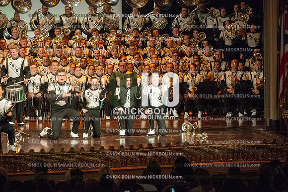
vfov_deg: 7.4
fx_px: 1479
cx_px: 144
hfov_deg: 11.1
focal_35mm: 185
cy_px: 96
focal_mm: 185
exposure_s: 1/320
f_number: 5.6
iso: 8000
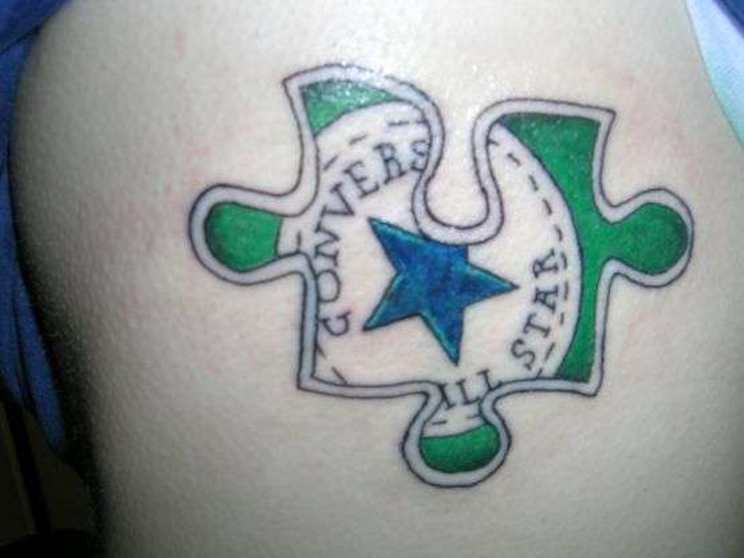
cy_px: 279
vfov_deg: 40.7
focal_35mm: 35
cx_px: 372
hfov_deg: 52.6
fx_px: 752
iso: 50
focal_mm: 5.4
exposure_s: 1/60.1
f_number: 4.8
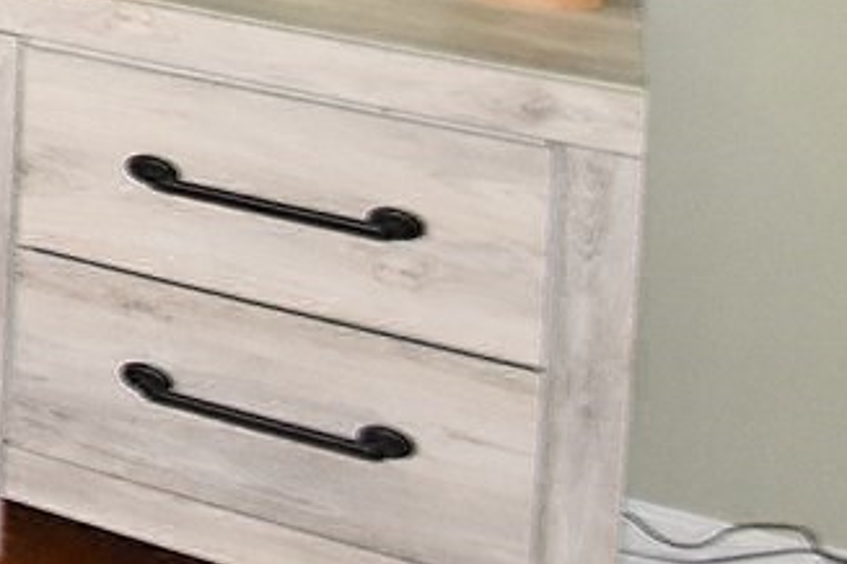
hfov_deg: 12.1
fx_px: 2211
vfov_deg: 12.1
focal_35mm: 94
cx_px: -1588
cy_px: -731
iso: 800
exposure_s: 1/100
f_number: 5
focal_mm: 10
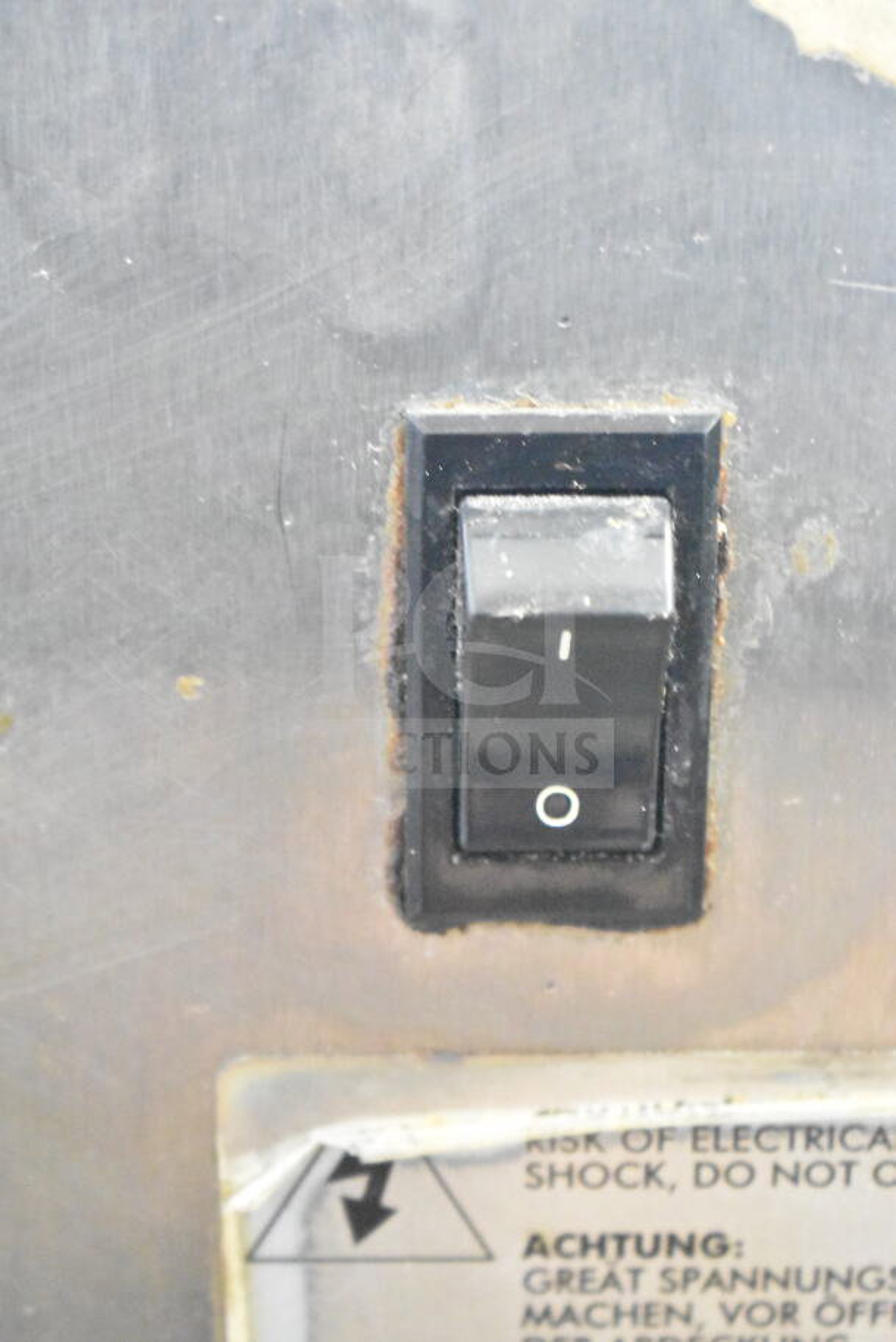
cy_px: 671
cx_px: 448
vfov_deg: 24.6
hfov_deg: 16.6
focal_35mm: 82
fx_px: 3077
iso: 25600
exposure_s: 1/20
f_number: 5.6
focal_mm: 55
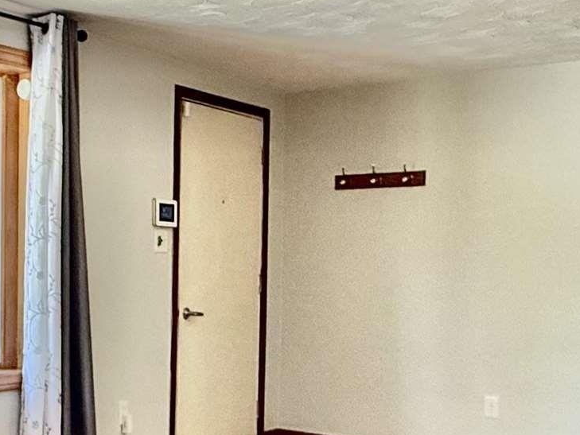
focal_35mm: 59
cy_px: 313
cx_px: 87
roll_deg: -1.1
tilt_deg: -1.4
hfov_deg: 31.5
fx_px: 989
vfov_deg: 24.6
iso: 200
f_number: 2.2
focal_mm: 2.22
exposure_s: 1/99
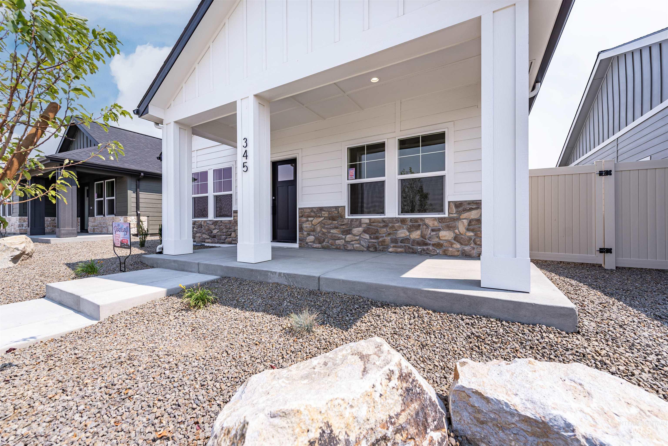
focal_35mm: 14
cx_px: 334
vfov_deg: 81.2
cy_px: 223
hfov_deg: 104.2
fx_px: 260
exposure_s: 1/1250
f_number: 4.5
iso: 100
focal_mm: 14
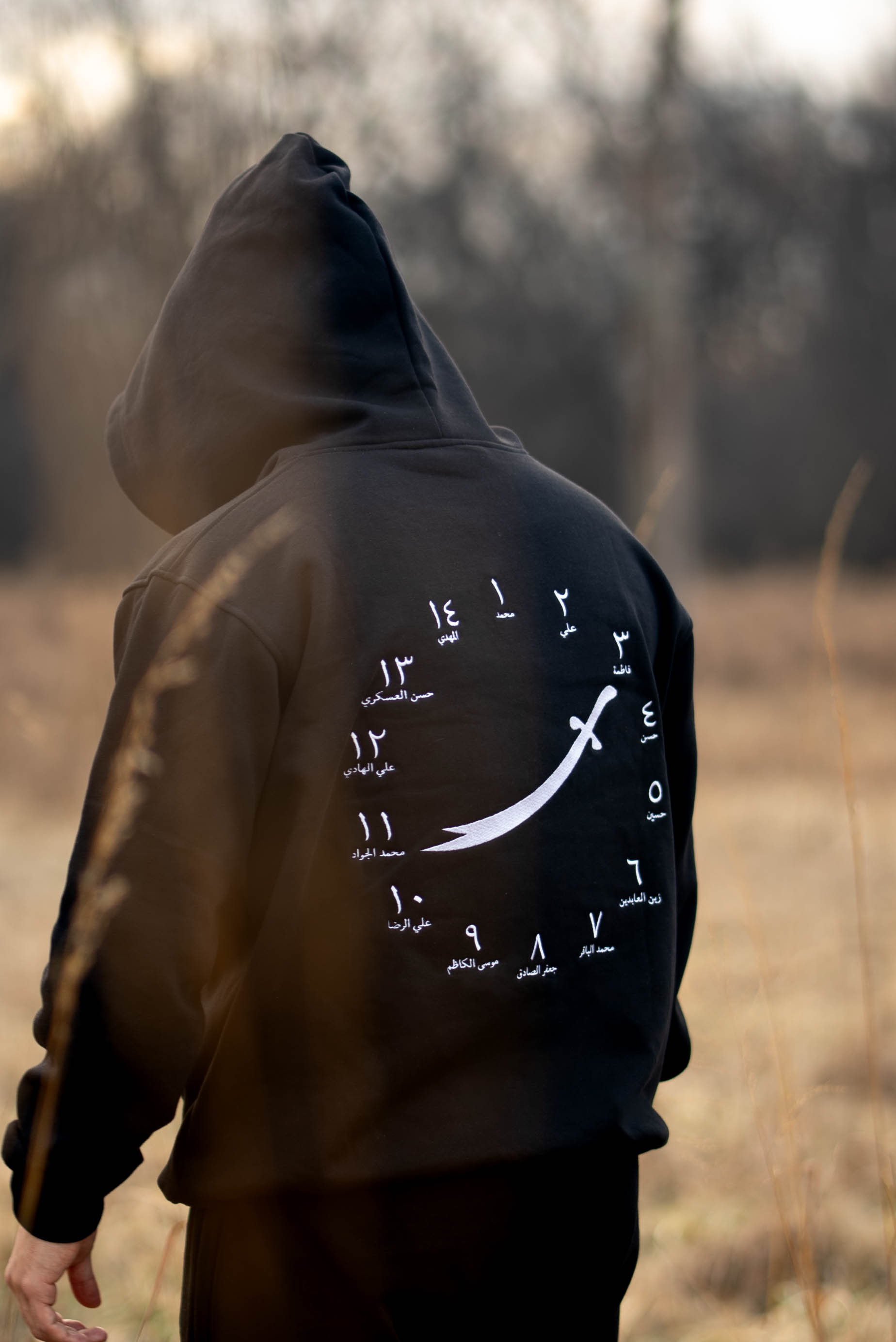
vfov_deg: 16.1
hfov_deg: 10.8
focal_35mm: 127
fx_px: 4736
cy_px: 671
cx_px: 448
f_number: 1.8
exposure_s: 1/100
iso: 40
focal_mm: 85
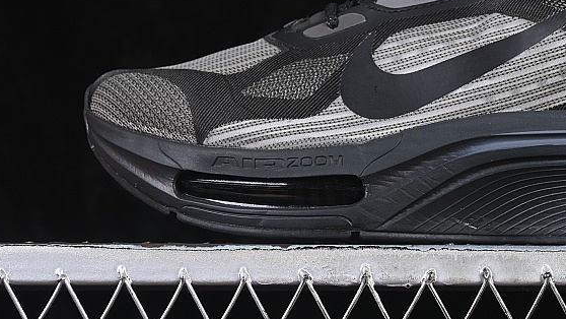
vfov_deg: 8.0
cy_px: 17
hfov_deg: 14.1
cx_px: 454
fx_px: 2281
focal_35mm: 152
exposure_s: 1/60
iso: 160
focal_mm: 50
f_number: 6.3
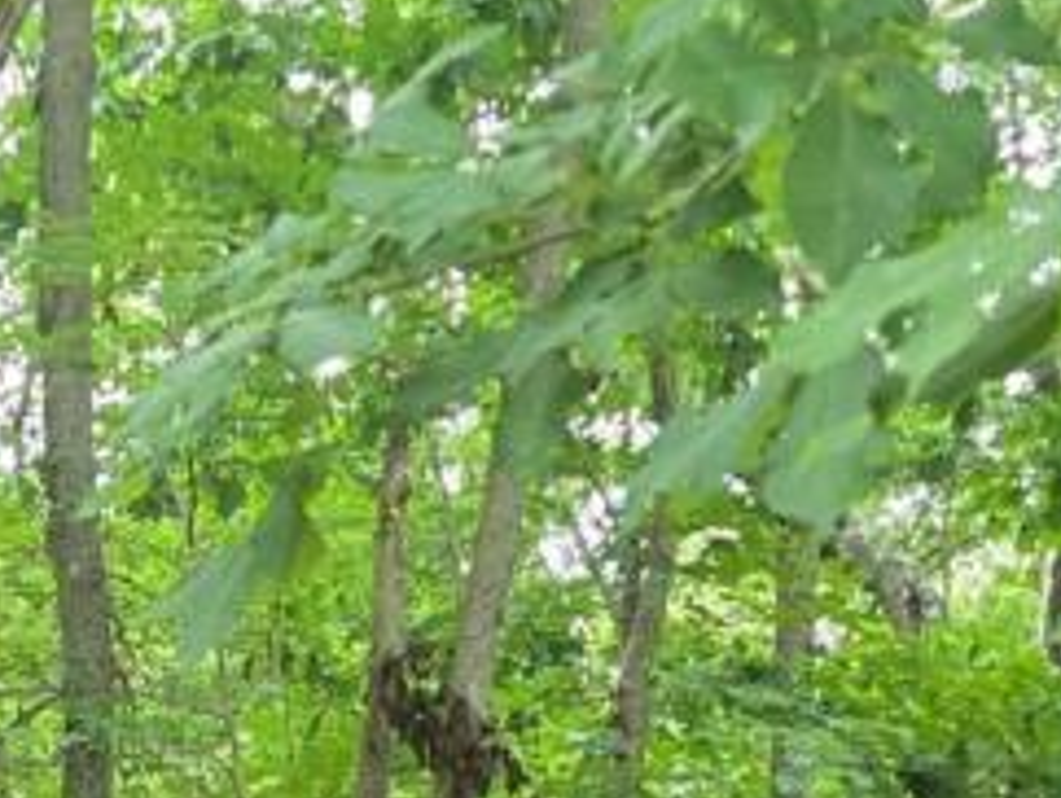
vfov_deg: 11.2
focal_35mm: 114
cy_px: 1815
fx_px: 3498
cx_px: 197
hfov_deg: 17.1
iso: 125
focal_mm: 6.3
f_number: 1.7
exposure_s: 1/180
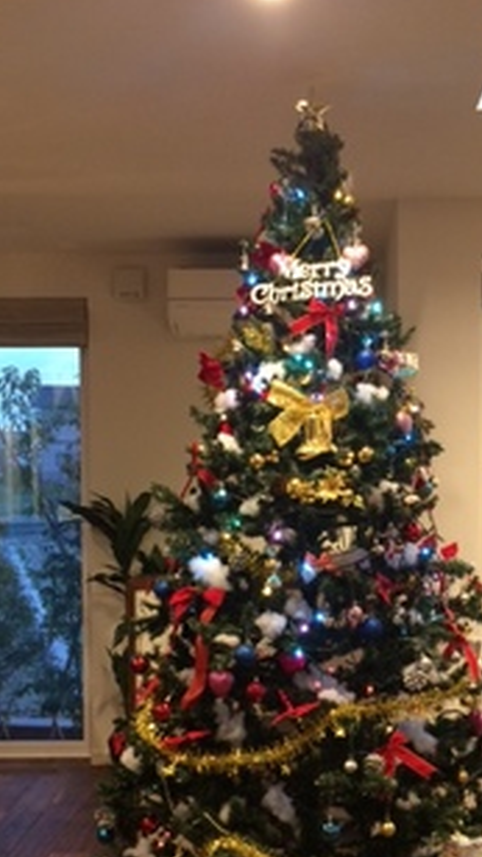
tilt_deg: -2.8
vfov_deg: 49.2
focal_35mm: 41
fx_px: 933
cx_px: 309
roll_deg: +1.0
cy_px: 498
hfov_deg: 28.8
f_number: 2.2
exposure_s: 1/30
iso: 160
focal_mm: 4.15
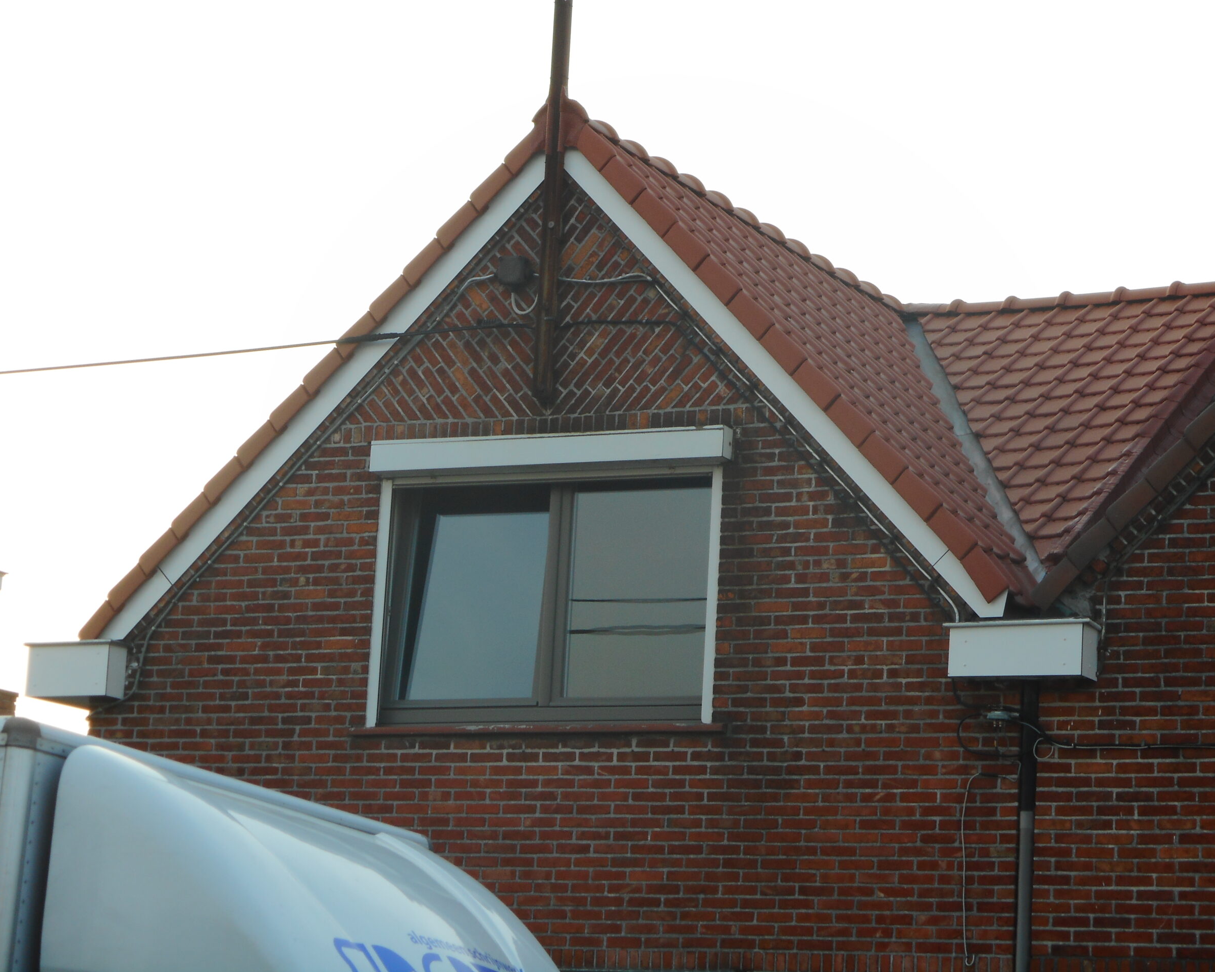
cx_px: 642
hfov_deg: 17.9
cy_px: 486
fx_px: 3848
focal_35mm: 107
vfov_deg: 14.4
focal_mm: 18.2
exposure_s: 1/80
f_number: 5.8
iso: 80
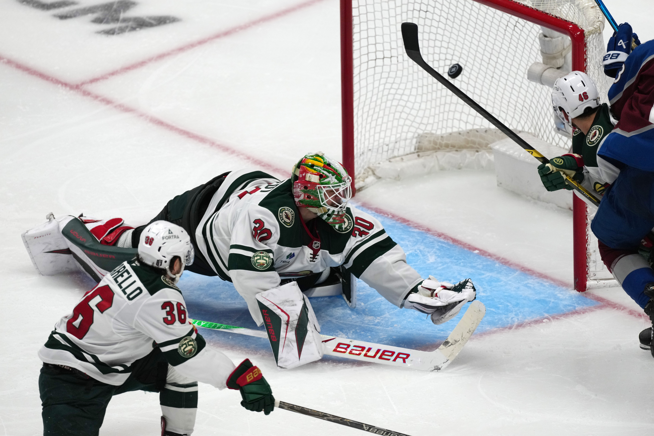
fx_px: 10899
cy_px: 218
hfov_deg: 3.4
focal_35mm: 600
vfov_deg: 2.3
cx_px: 327
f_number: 4
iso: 2000
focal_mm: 600
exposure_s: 1/2000
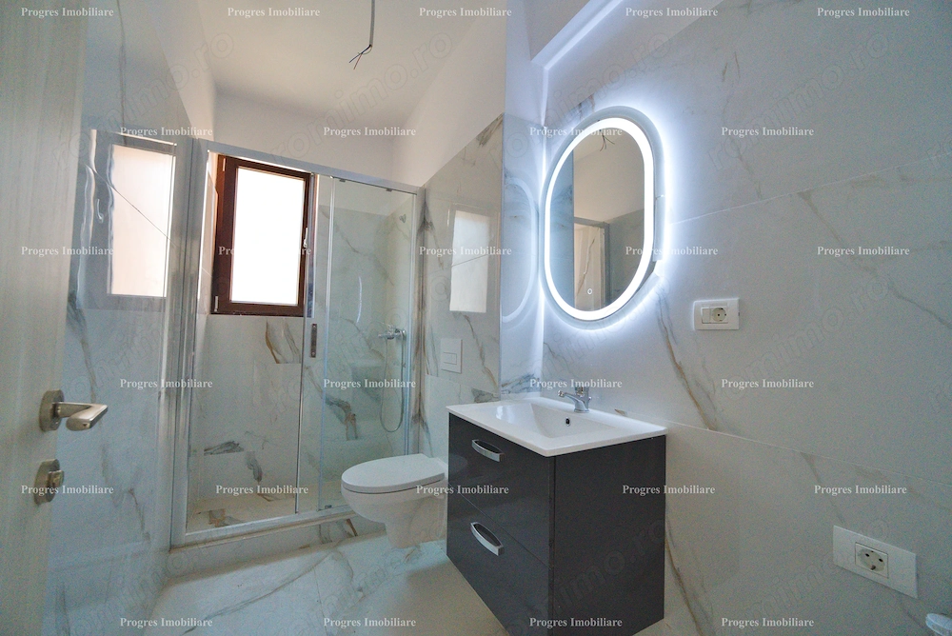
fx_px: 357
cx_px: 476
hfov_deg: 106.2
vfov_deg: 83.4
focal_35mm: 14
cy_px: 318
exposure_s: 1/60
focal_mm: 9
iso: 2000
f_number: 5.6
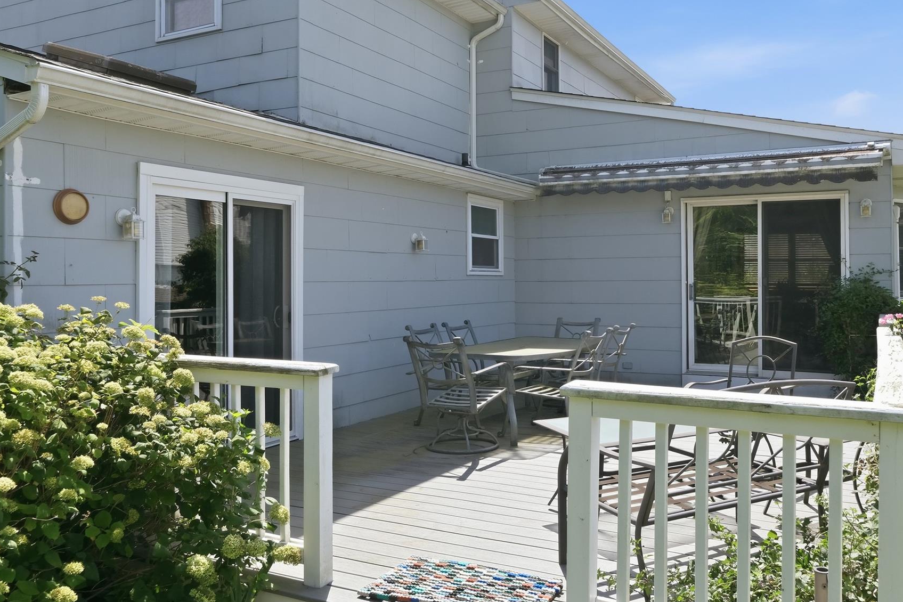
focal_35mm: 29
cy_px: 301
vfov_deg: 45.0
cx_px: 488
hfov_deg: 63.6
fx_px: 727
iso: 400
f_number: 8
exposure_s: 1/480
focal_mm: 16
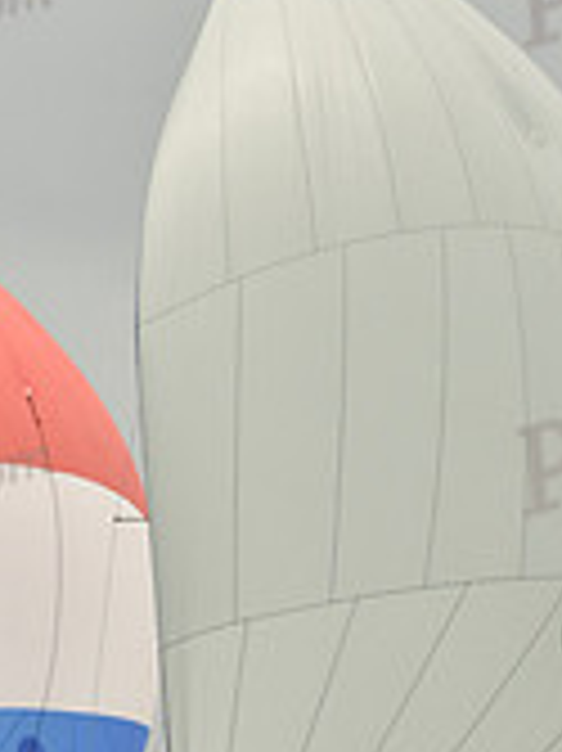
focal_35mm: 736
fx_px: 15953
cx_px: 285
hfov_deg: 2.0
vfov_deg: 2.7
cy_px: 230
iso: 320
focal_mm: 220
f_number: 6.3
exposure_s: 1/1250
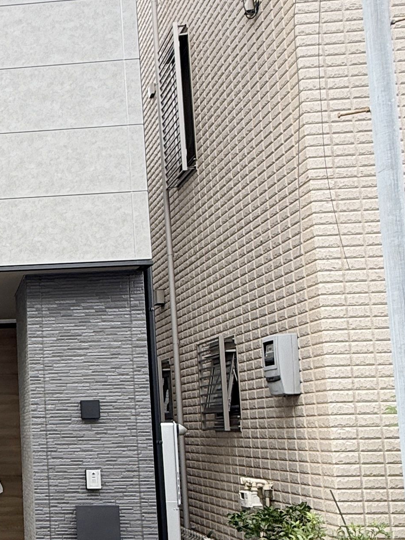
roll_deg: +0.1
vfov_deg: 41.4
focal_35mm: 45
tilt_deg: +7.0
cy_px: 371
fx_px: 702
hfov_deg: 27.0
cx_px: -125
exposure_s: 1/137
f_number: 2.2
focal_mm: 2.22
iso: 64
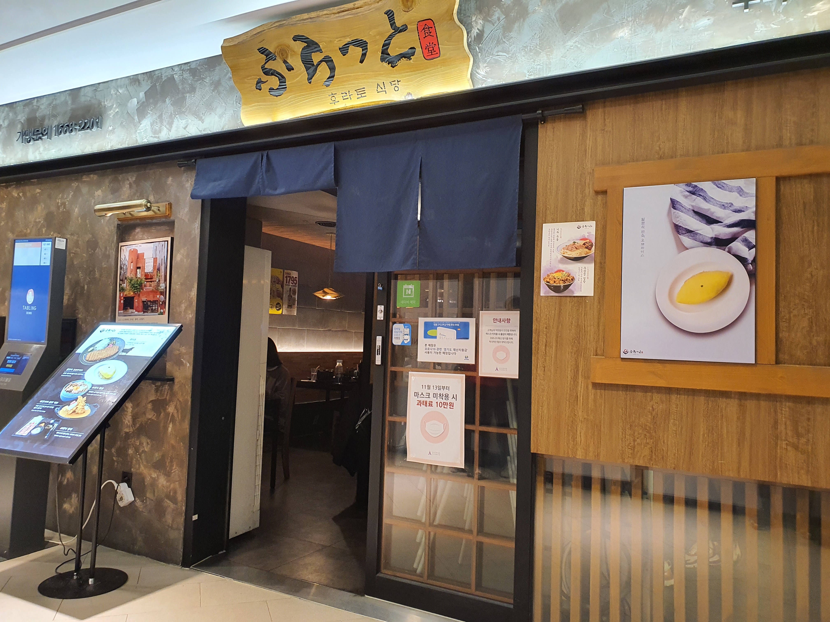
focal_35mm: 26
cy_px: 311
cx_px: 415
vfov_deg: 53.1
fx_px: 623
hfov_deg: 67.3
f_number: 2.4
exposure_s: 1/40
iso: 320
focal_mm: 4.3
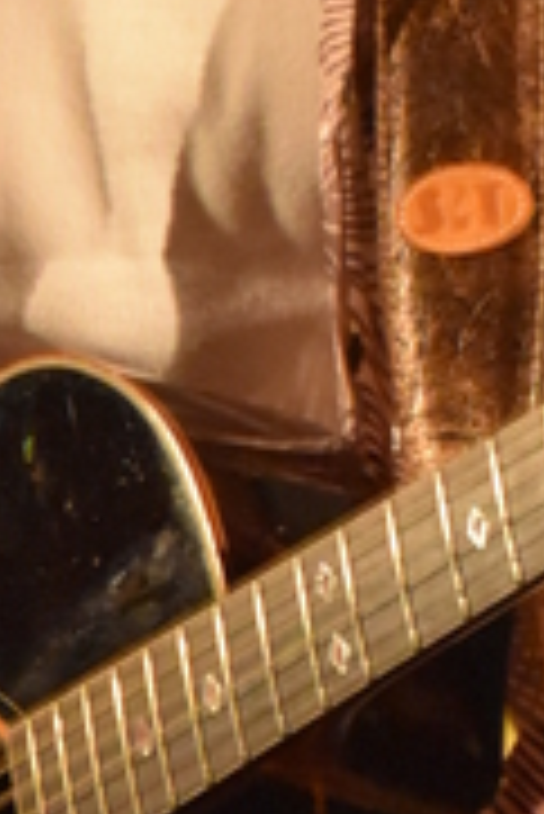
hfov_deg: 2.4
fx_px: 12872
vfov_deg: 3.6
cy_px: -243
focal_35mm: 569
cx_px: 74
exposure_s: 1/60
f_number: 5.6
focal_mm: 86
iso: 5600
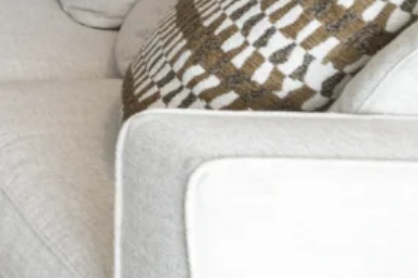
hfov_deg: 22.7
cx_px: -207
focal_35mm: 73
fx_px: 847
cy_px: -224
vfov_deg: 15.9
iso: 100
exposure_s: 1/3
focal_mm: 20
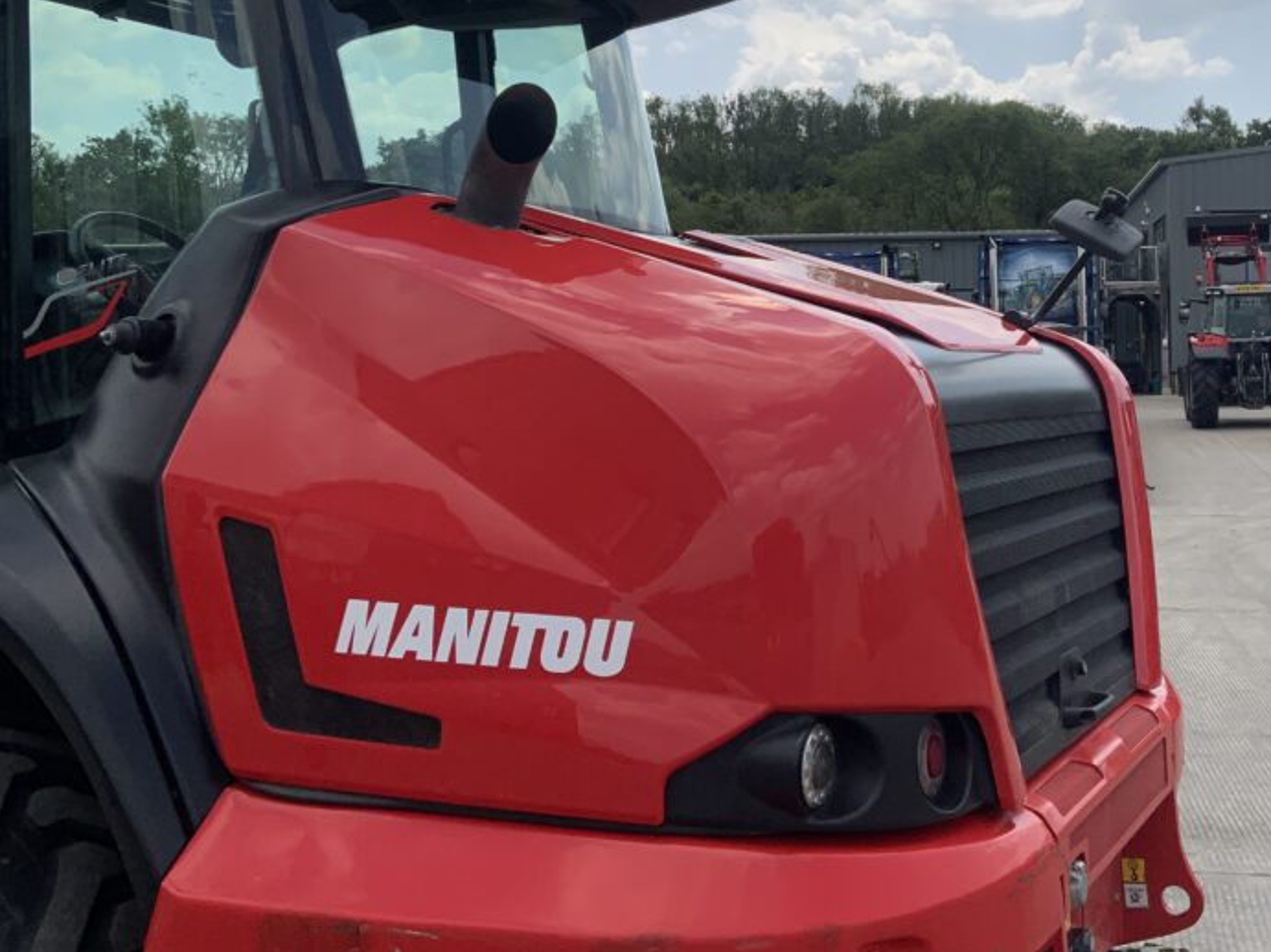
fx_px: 1579
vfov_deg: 33.3
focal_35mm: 43
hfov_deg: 43.4
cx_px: 824
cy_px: 309
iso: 20
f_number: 1.8
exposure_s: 1/2959
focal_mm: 3
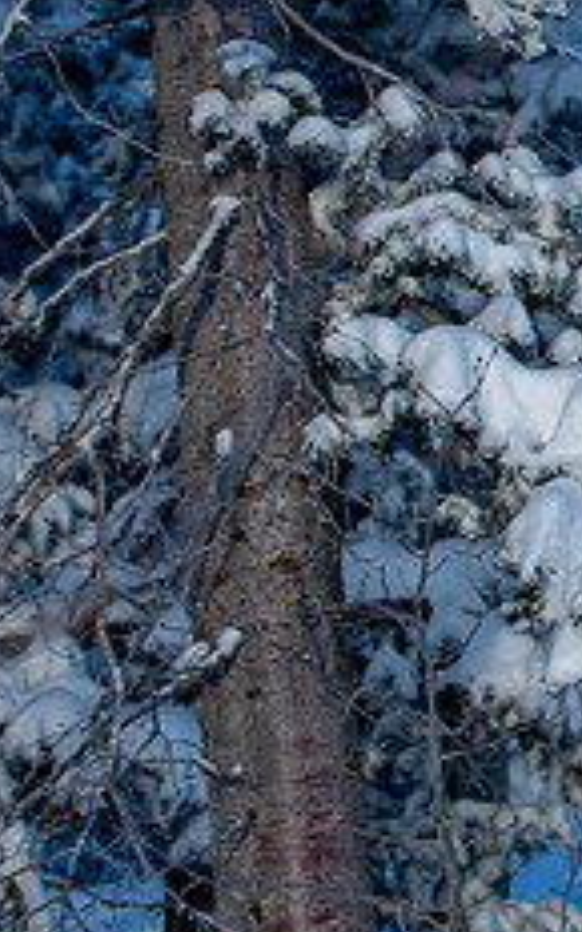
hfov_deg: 5.7
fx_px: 5761
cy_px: 287
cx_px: 931
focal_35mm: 227
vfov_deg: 9.2
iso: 320
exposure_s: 1/400
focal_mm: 70
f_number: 5
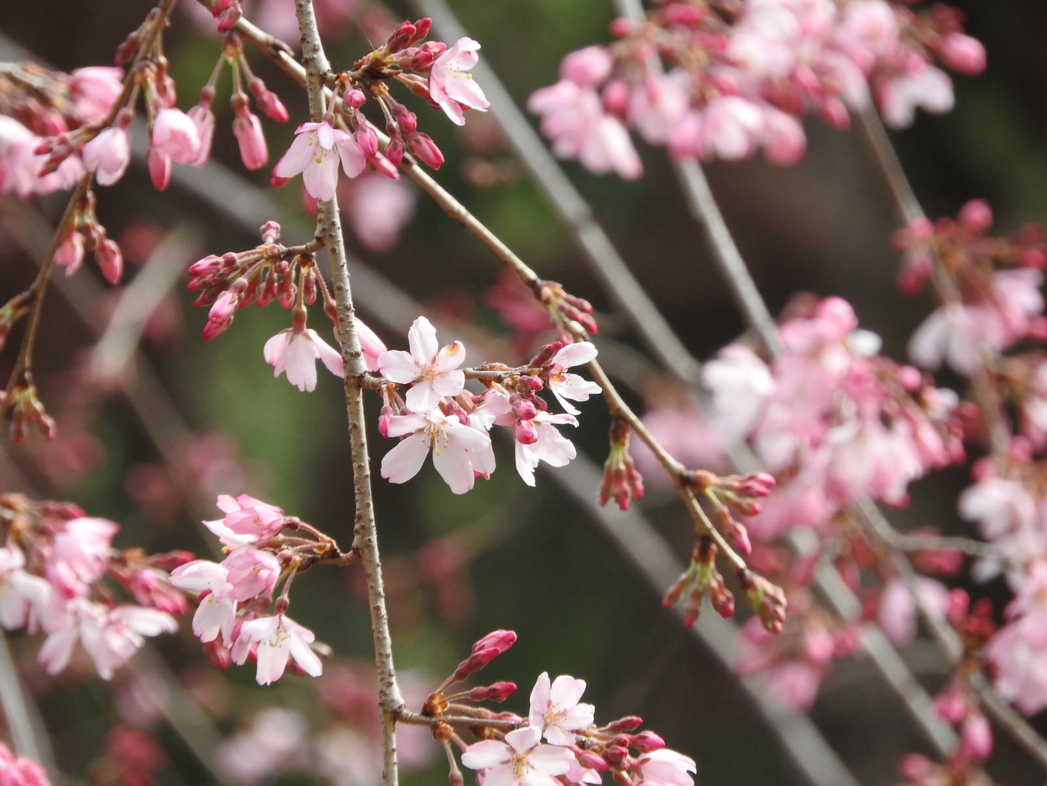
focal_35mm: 700
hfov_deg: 2.8
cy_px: 393
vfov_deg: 2.1
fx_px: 21172
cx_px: 524
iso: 200
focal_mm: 125.4
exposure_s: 1/250
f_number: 5.6
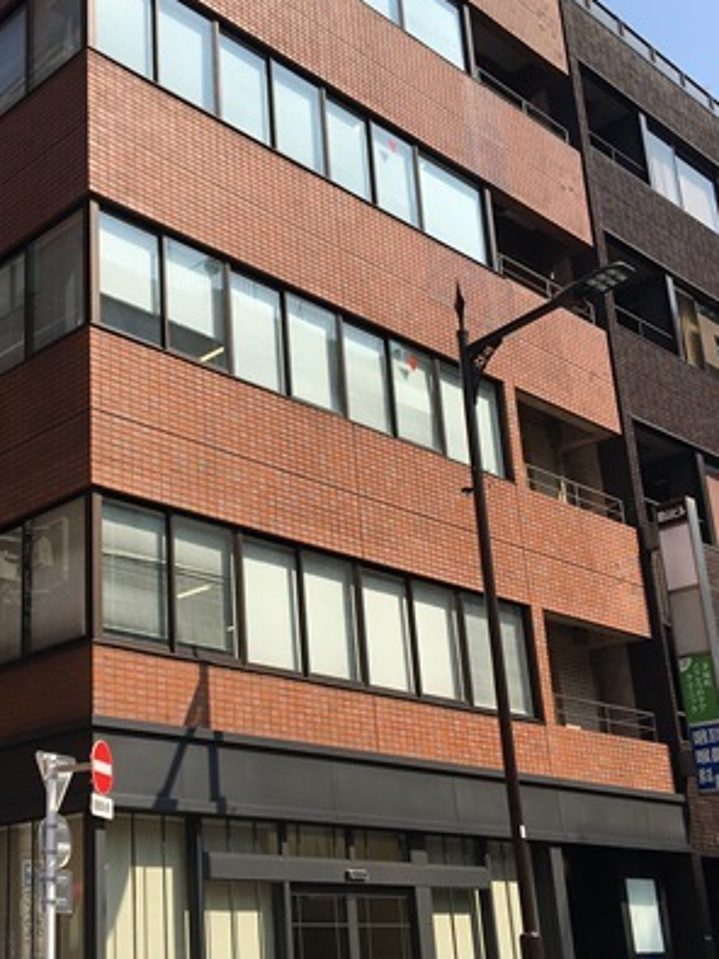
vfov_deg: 40.4
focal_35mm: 47
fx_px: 1302
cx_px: 185
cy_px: 522
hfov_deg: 30.4
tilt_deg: +19.9
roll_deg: +4.0
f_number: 2.2
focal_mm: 4.15
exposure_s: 1/1304
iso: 25
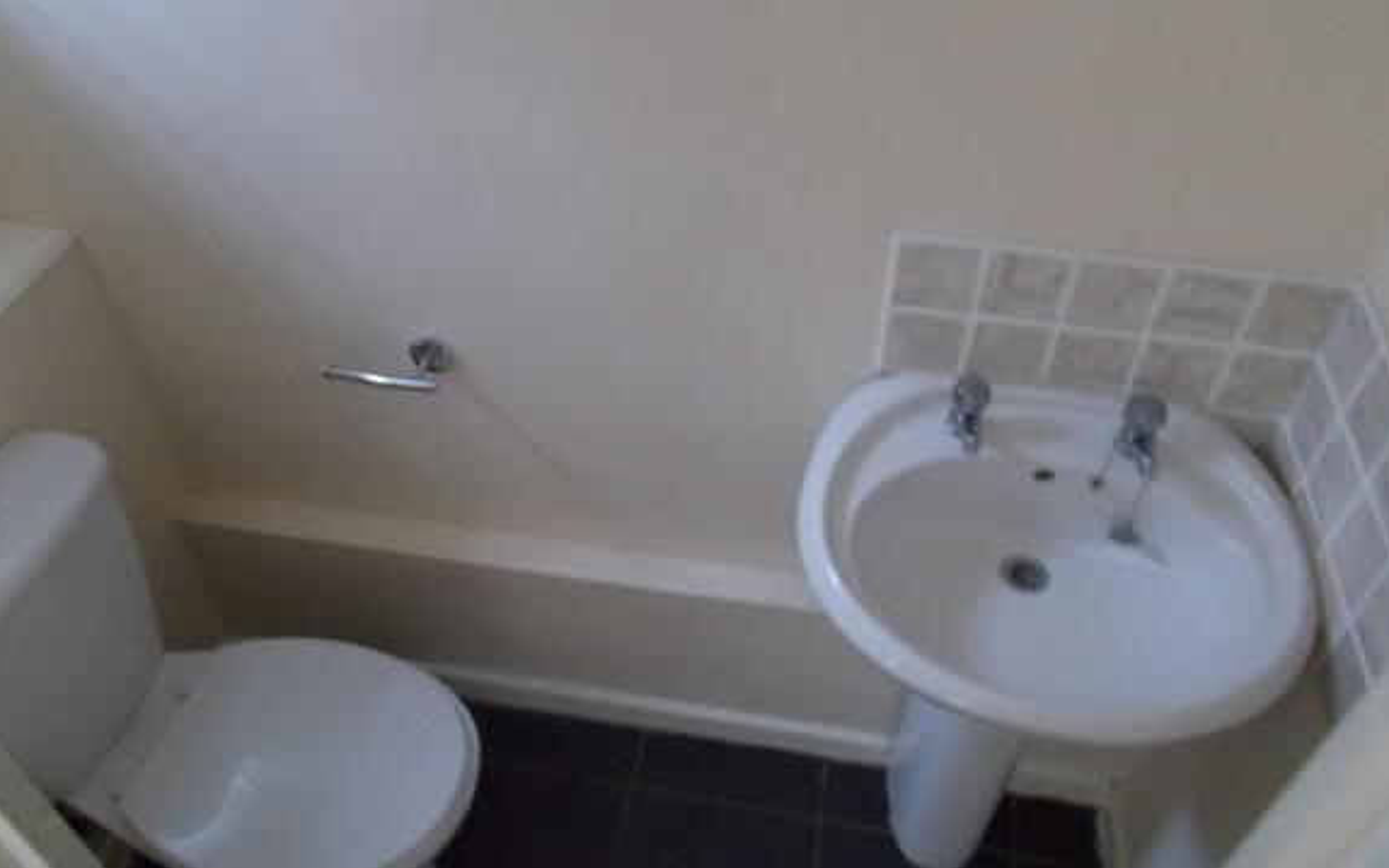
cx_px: 696
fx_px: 1060
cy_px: 410
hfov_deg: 66.5
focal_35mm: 28
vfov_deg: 44.5
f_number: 3.2
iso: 400
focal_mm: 4.6
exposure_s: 1/5
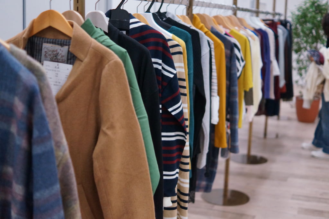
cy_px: 110
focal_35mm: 52
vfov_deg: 25.7
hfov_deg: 37.9
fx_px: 479
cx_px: 164
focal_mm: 35
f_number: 1.8
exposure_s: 1/1250
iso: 1600
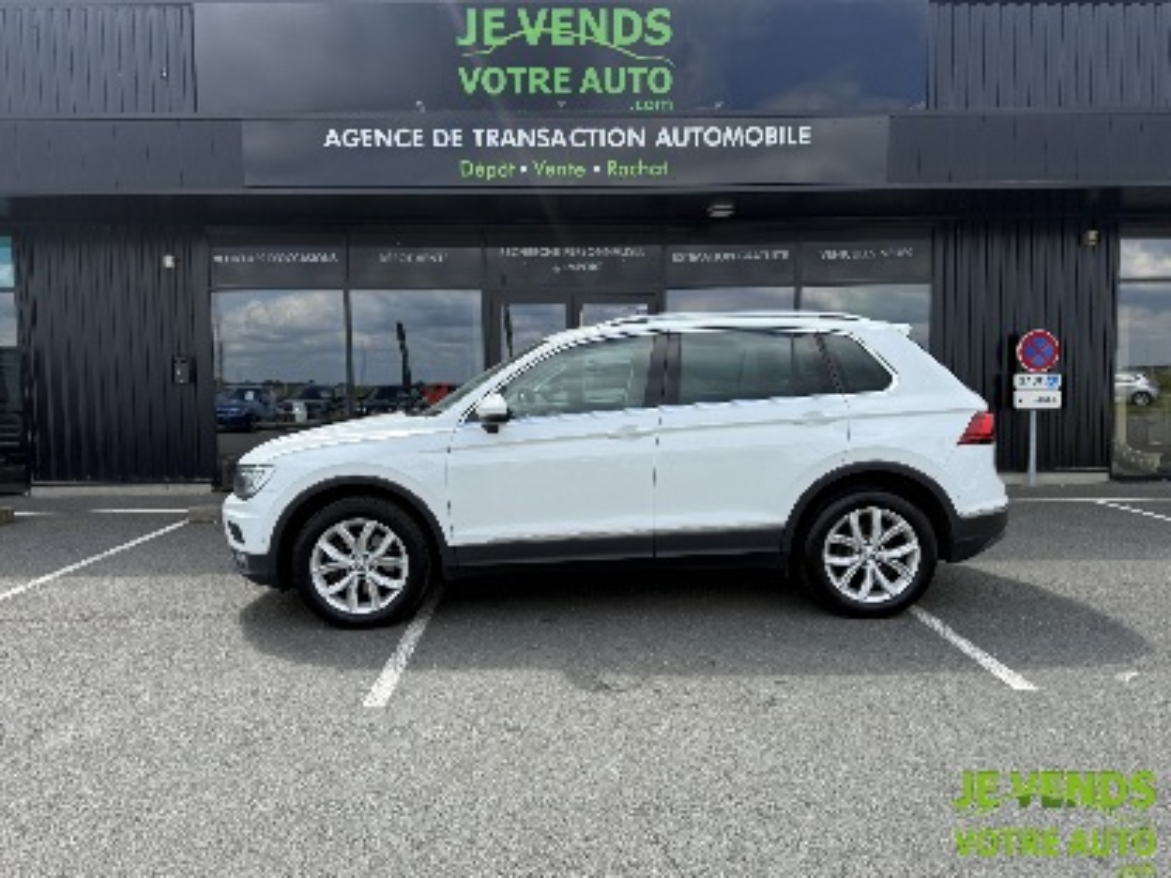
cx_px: 586
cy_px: 439
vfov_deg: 56.8
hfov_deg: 71.6
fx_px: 812
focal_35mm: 24
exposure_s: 1/2232
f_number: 1.78
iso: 80
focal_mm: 6.76
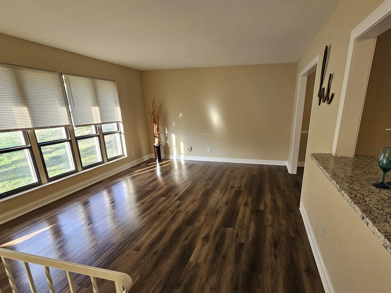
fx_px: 181
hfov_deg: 93.9
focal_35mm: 16
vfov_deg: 77.8
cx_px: 222
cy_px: 164
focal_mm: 2.2
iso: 80
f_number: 2.2
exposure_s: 1/60
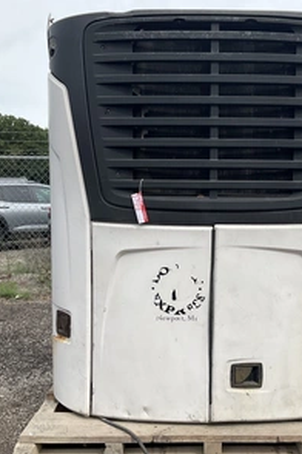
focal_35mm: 41
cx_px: 202
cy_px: 229
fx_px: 516
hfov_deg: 32.4
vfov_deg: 47.4
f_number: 1.8
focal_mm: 3
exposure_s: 1/1786
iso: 25
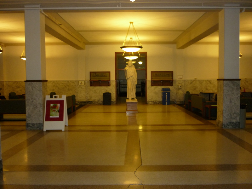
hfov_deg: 55.4
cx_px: 126
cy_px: 94
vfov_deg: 42.9
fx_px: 240
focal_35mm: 33
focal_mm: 5.5
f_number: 2.8
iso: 250
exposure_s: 1/30
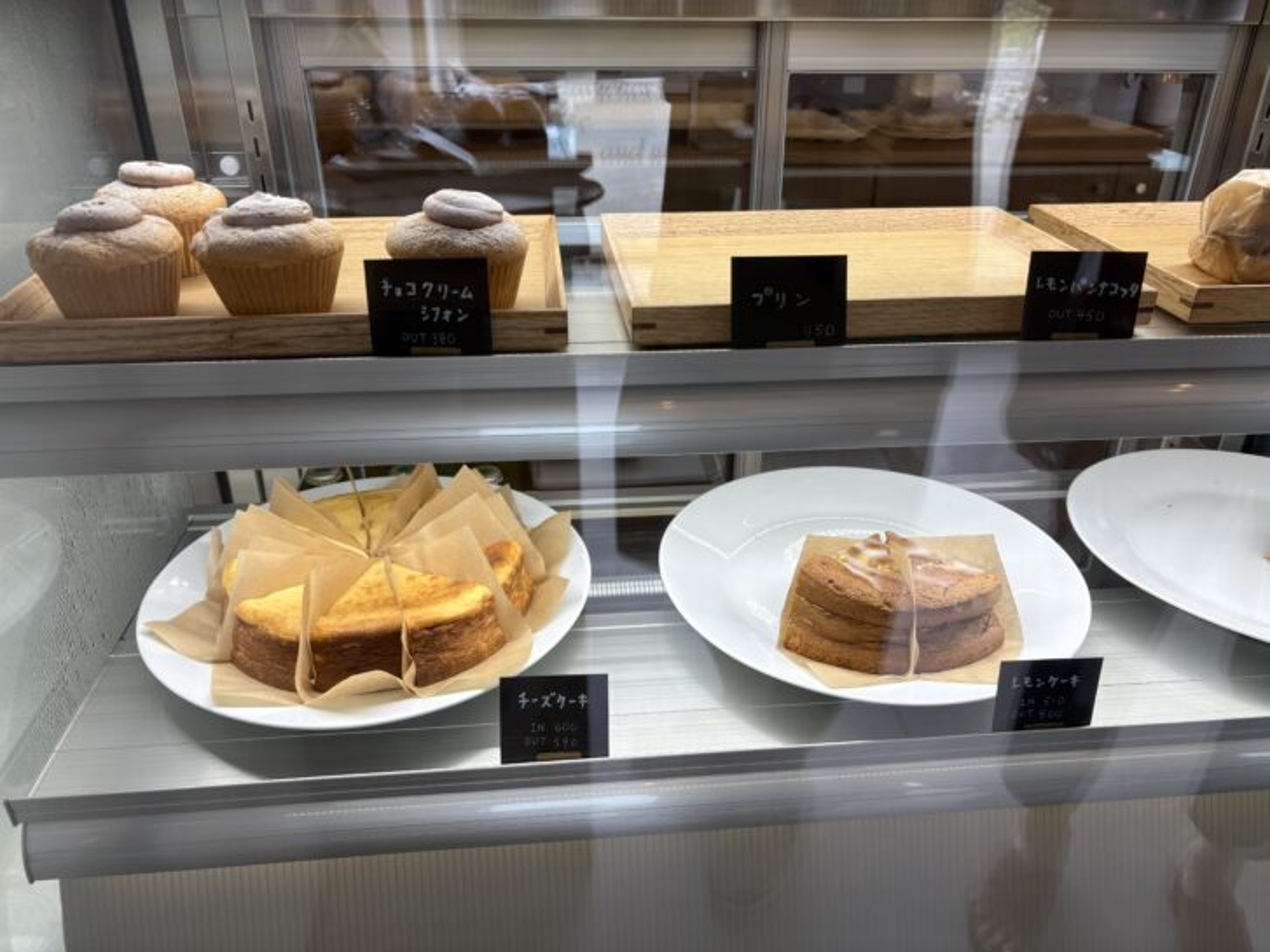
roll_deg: -1.5
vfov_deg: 53.0
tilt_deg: -28.5
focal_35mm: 26
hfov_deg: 67.3
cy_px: 476
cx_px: 635
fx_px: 954
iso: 40
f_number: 1.6
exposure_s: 1/255
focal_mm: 5.96
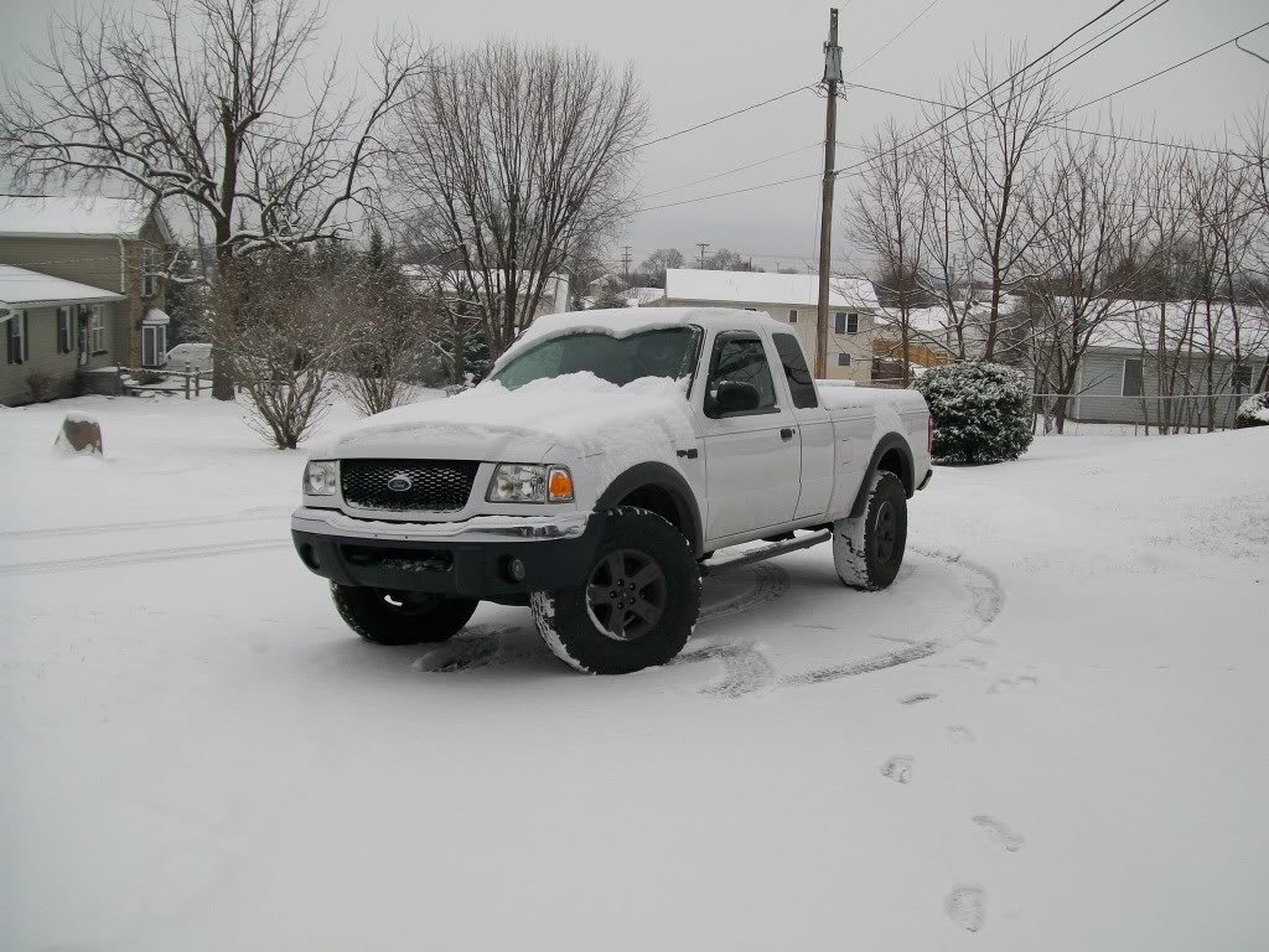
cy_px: 476
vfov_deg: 39.7
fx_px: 1320
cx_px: 634
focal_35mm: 36
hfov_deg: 51.4
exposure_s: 1/500
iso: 64
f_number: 2.7
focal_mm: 6
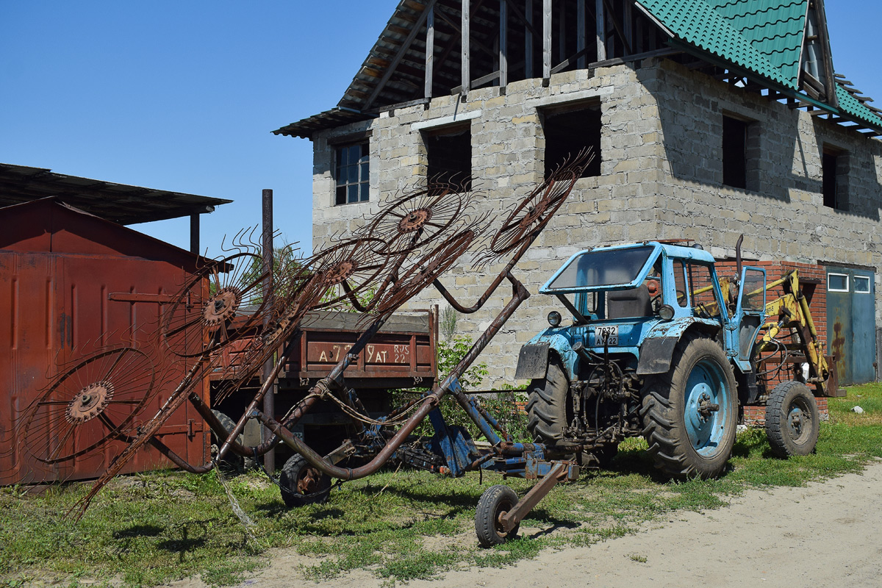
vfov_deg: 36.9
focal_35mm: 36
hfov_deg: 53.1
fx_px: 882
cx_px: 441
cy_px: 294
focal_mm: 24
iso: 200
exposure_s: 1/1000
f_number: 7.1
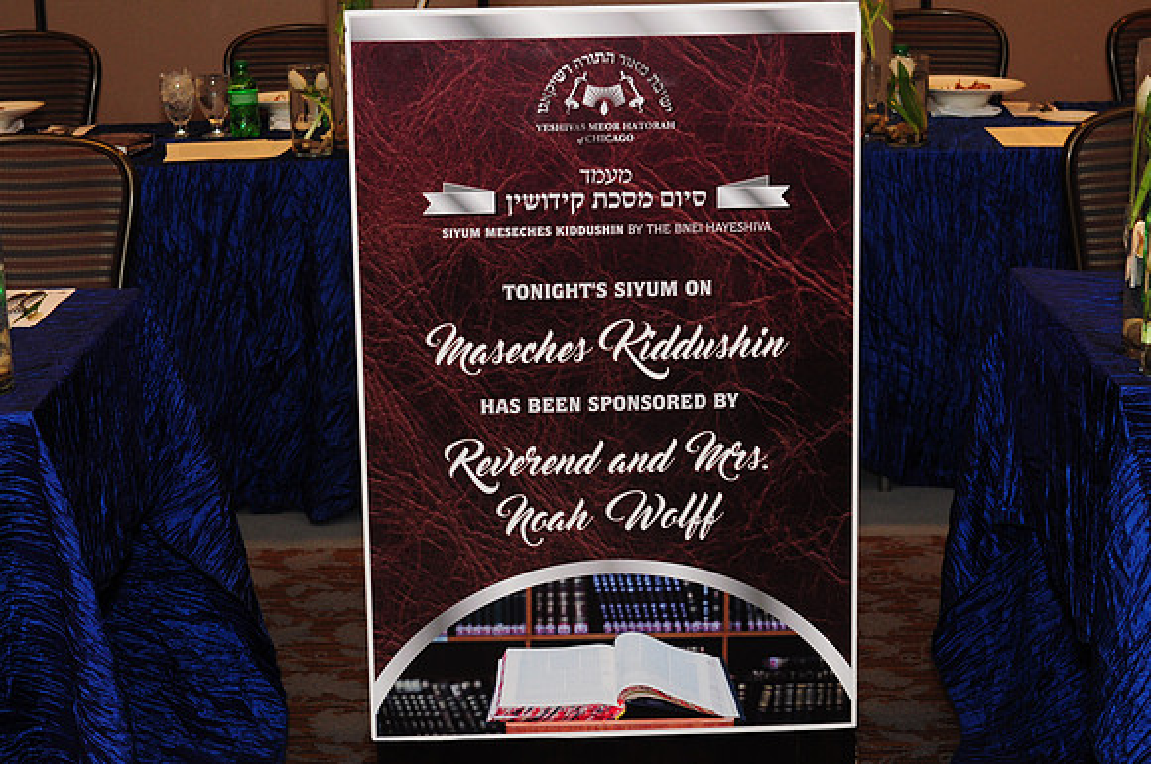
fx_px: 2395
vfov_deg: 18.1
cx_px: 576
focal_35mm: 75
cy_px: 382
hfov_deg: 27.0
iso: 640
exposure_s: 1/60
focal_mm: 50
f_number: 5.6
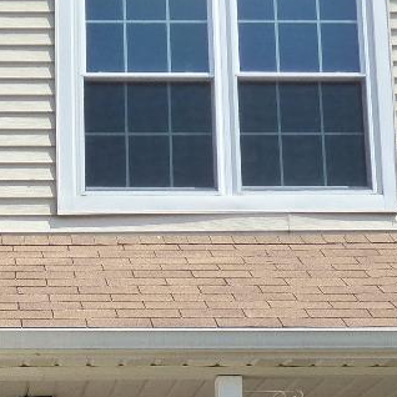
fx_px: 1453
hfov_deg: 15.3
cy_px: 361
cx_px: 15
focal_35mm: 112
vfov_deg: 15.4
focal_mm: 5.04
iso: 200
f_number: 4
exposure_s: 1/800
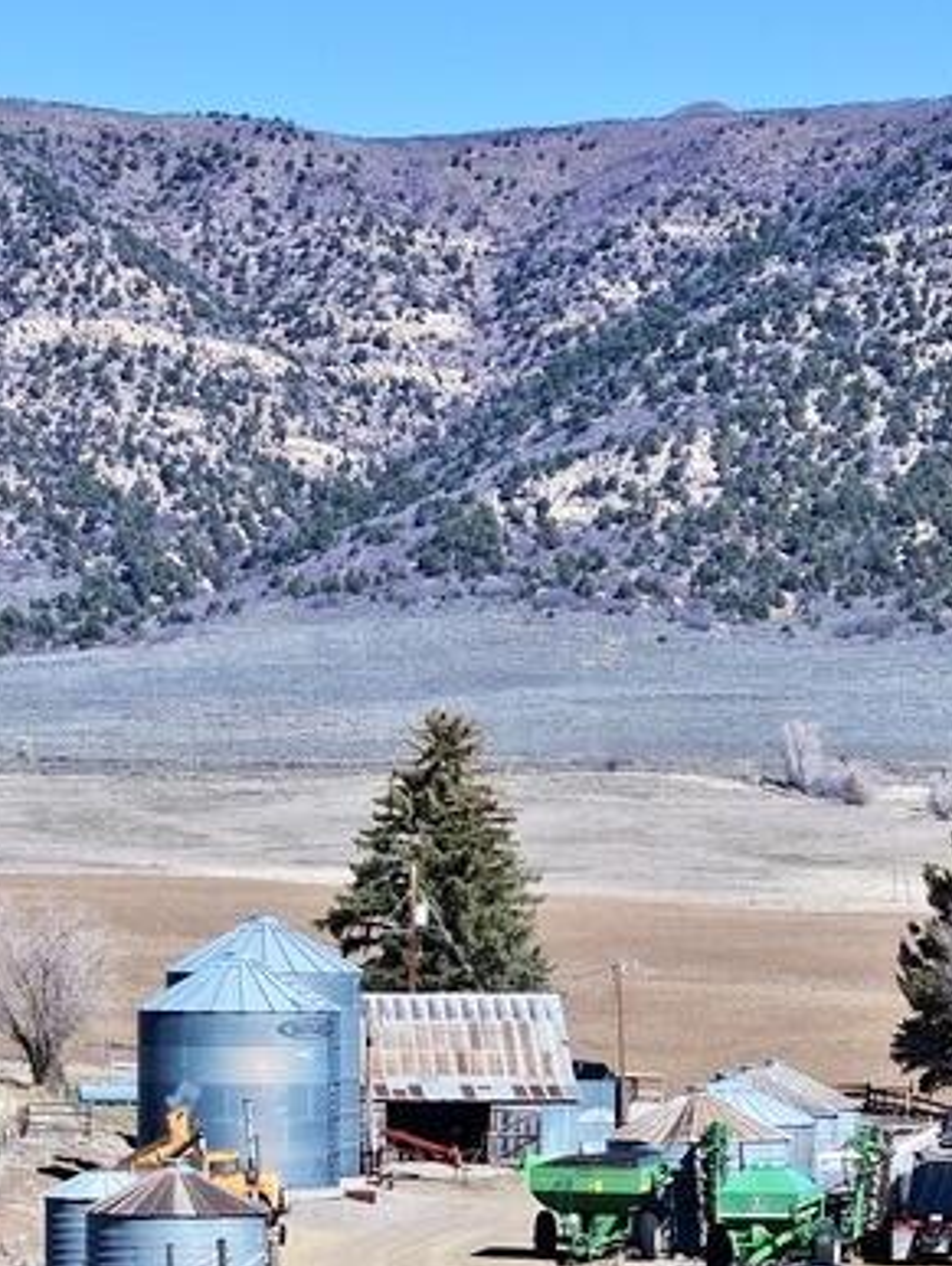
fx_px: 6773
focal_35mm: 185
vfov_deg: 10.6
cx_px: 550
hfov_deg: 8.0
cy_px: 1037
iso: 100
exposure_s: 1/1000
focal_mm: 19.35
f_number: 2.8
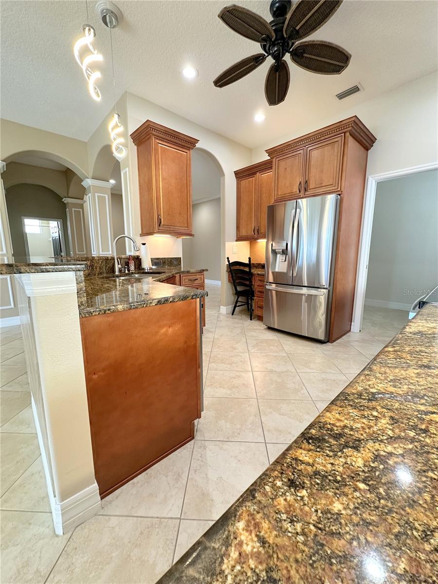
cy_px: 292
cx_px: 219
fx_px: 236
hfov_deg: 85.7
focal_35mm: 14
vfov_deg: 102.1
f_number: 2.2
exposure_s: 1/60
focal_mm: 2.22
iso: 200
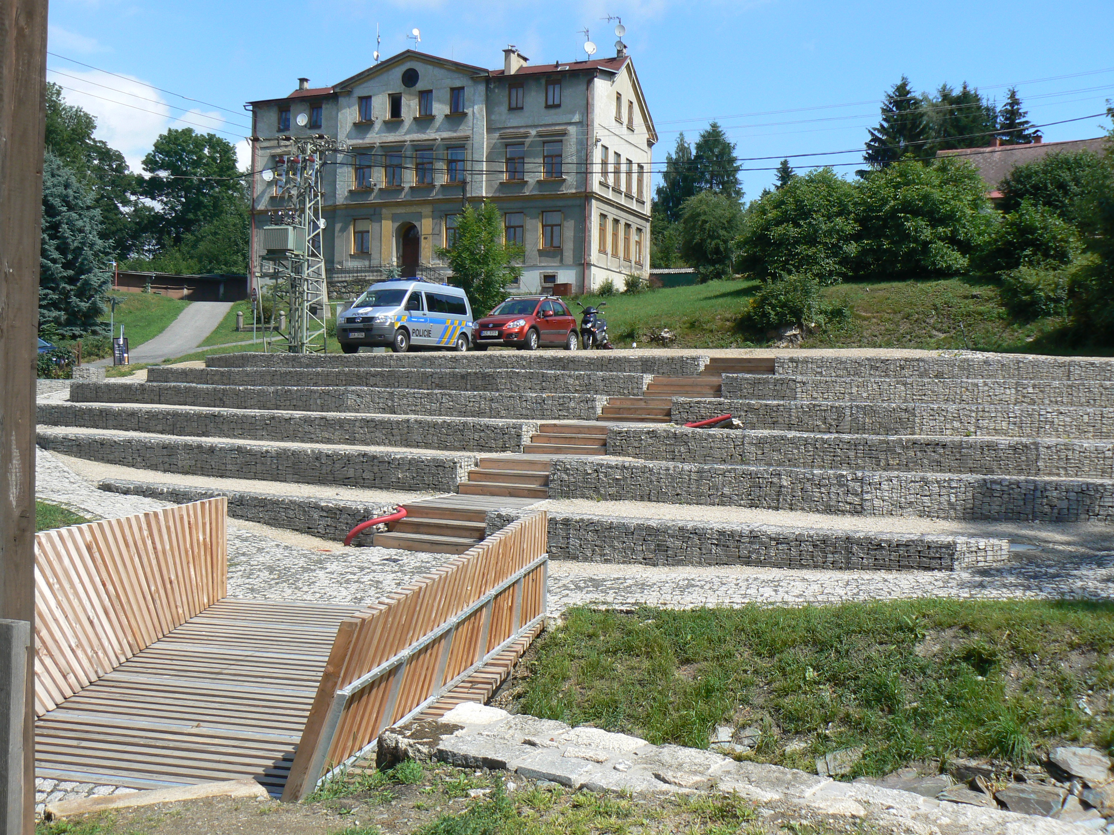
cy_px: 418
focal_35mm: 36
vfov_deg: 39.7
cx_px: 557
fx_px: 1159
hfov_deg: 51.4
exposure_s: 1/500
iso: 80
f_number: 5.6
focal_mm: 6
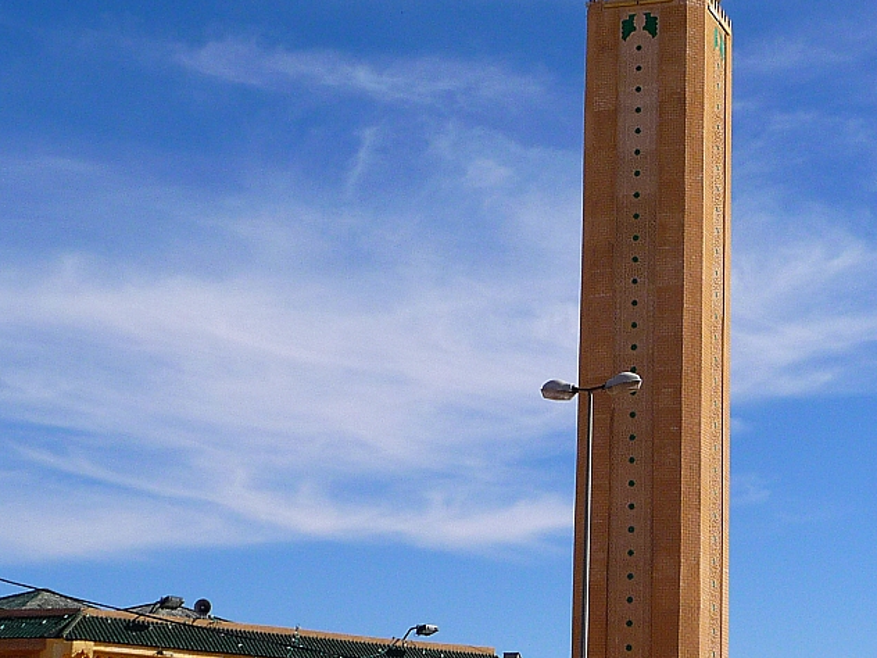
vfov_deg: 18.2
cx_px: 681
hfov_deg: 23.8
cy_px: 311
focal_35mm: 81
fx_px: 2052
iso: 100
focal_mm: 6.7
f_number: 9
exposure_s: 1/250
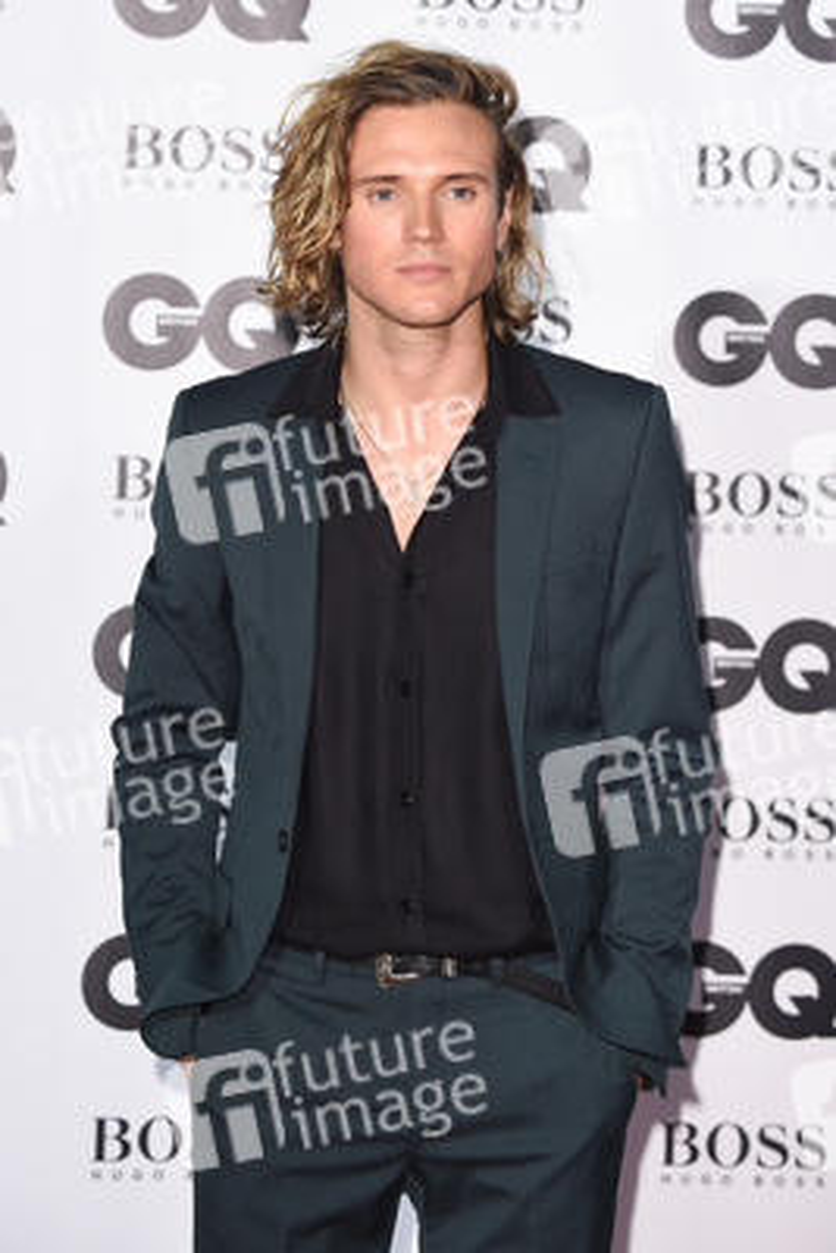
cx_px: 418
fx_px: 4176
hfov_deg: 11.4
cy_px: 626
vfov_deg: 17.1
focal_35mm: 120
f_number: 5.6
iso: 800
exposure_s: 1/250
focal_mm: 120
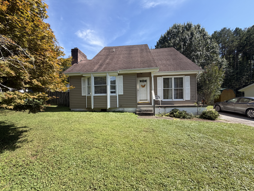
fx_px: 110
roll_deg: +1.8
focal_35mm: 15
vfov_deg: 81.7
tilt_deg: +1.4
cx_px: 126
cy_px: 99
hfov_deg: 98.2
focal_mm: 2.22
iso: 40
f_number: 2.2
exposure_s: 1/770
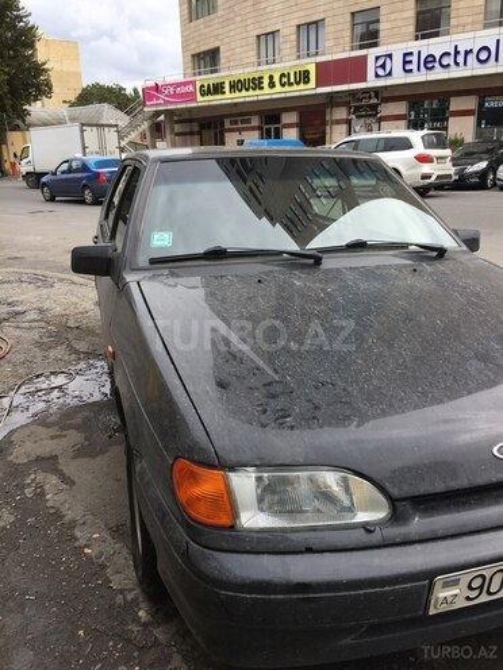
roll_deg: +2.3
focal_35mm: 29
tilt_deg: -18.1
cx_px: 252
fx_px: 562
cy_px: 335
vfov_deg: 61.7
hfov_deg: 48.2
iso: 32
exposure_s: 1/807
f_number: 2.2
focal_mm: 4.15
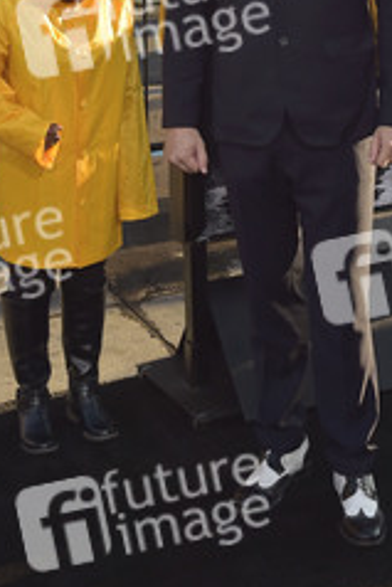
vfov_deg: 26.9
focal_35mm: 74
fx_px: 1207
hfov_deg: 18.4
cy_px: 143
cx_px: 216
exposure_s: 1/320
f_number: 6.3
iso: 500
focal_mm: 44
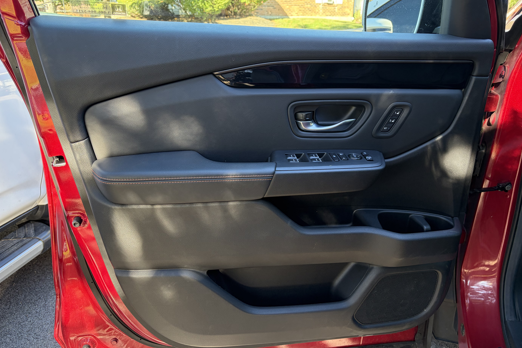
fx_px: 406
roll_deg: -0.6
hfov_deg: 65.5
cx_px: 267
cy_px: 166
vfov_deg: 46.4
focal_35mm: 28
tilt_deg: -19.4
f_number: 1.6
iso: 125
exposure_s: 1/94
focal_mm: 5.96
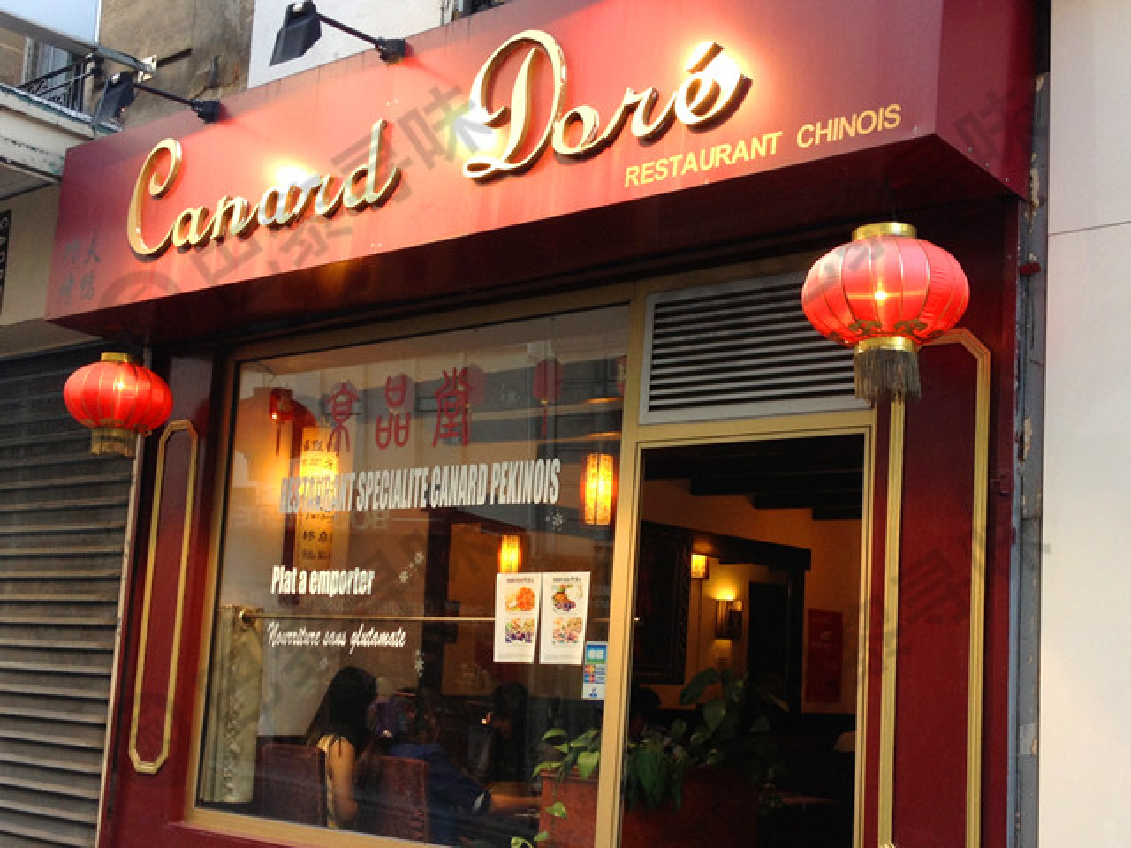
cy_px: 424
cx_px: 566
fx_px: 1144
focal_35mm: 35
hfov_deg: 52.6
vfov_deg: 40.7
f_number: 2.4
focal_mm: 4.28
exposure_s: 1/60
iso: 50
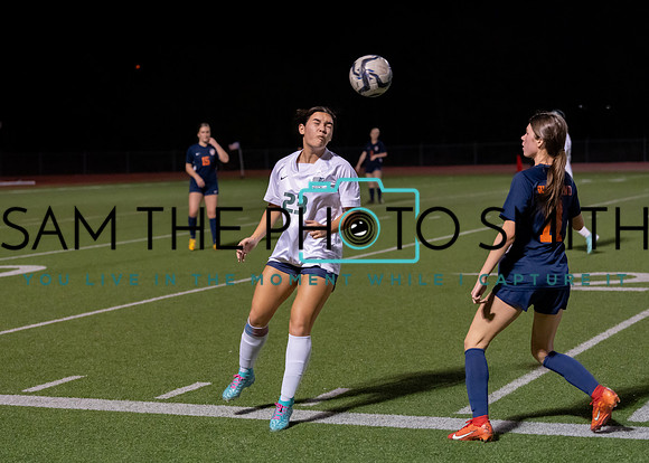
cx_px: 283
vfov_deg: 17.2
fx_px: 1534
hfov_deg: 23.9
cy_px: 217
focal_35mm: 83
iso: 4000
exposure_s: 1/1000
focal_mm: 70
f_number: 2.8
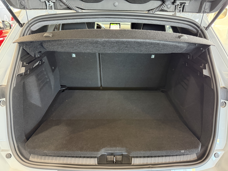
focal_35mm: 25
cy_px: 89
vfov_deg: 54.9
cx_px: 115
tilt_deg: -26.5
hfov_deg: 69.4
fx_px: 165
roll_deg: -1.6
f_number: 1.78
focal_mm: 6.76
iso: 800
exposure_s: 1/53
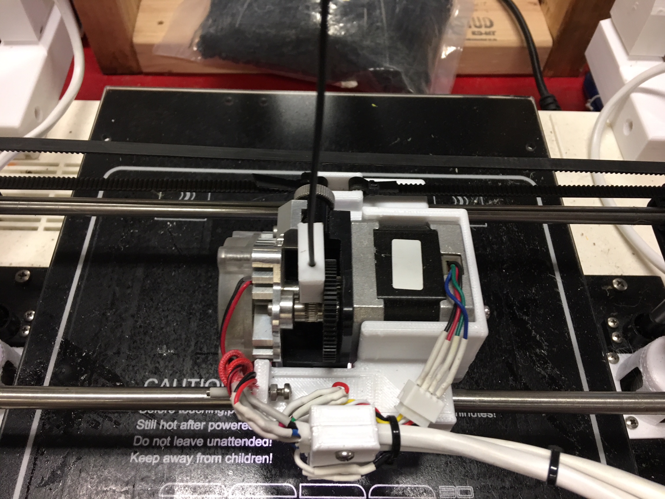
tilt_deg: -57.4
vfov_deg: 48.2
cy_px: 250
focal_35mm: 29
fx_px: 557
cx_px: 332
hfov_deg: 61.7
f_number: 2.2
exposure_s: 1/15
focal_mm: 4.15
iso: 40
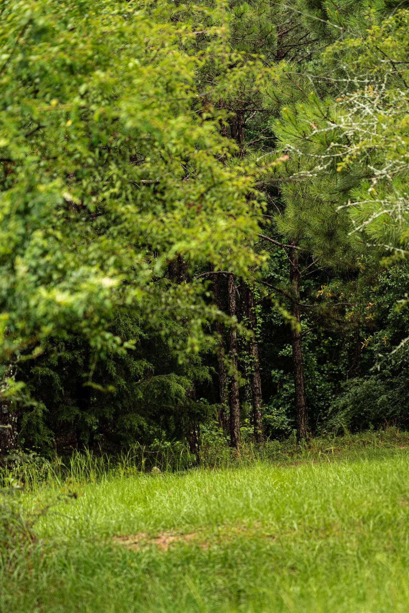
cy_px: 384
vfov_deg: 15.2
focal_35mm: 135
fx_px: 2300
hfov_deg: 10.2
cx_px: 256
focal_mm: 105
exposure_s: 1/160
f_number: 4
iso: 640
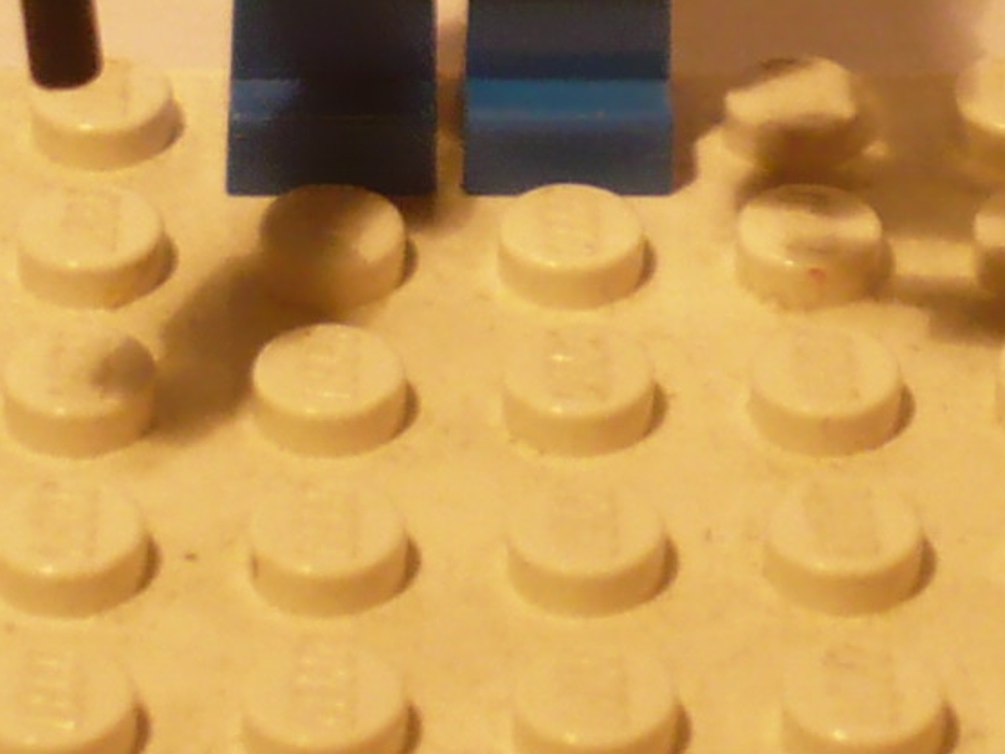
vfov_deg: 7.1
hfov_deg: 10.2
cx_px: 711
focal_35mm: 193
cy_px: -1317
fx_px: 5605
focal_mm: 5.8
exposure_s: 1/30
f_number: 2.8
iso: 200
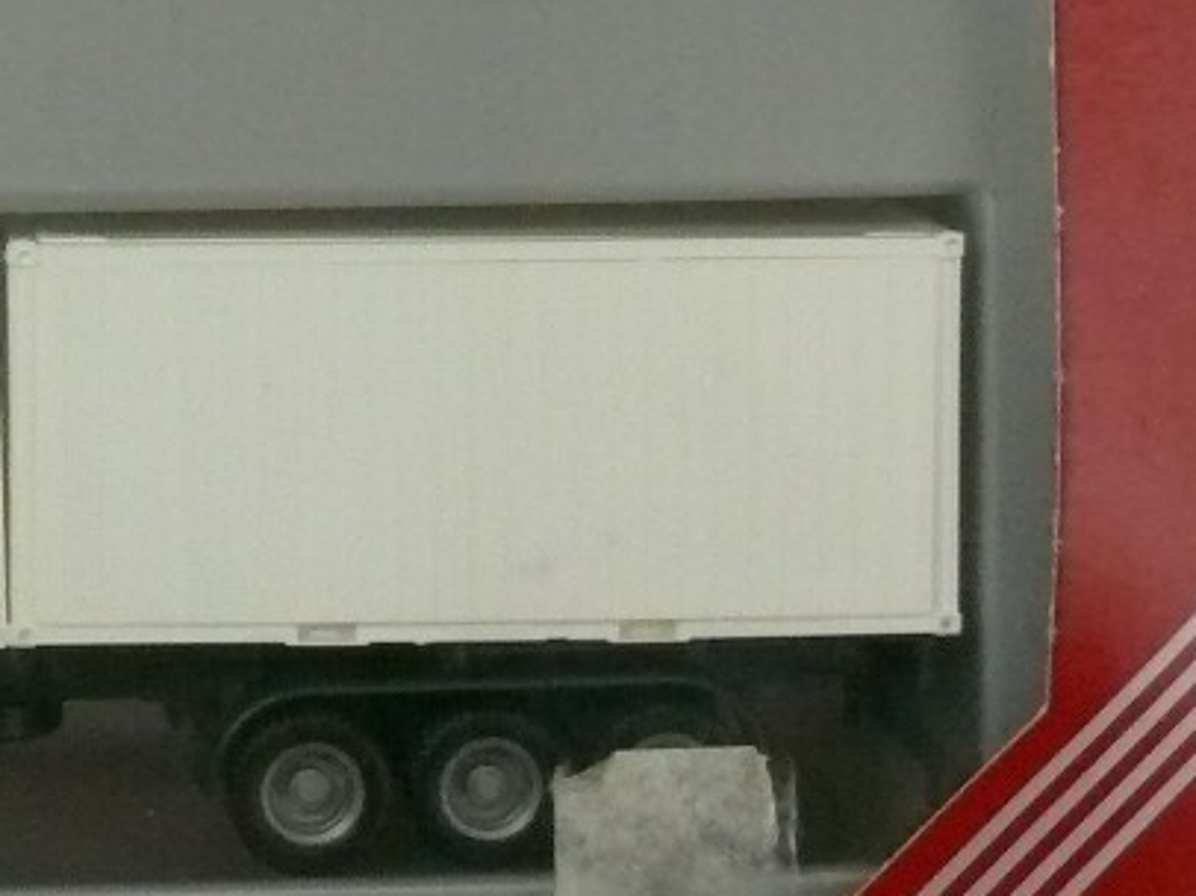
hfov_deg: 14.1
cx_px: -35
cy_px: -407
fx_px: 4765
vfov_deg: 10.4
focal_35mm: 138
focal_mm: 7.5
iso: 400
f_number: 5.6
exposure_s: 1/320
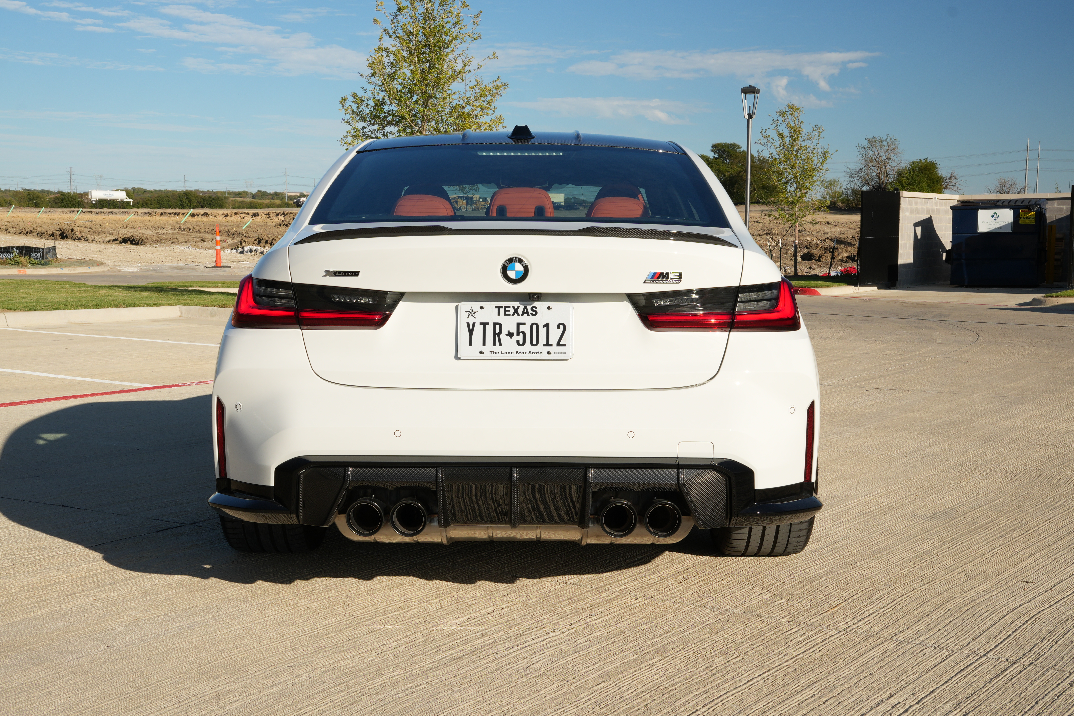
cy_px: 358
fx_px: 1360
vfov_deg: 29.5
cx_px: 537
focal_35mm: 46
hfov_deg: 43.1
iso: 100
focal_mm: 30.4
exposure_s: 1/60
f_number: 13
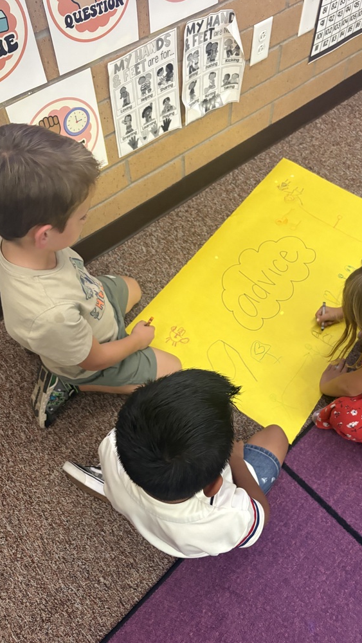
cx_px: 212
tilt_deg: -58.3
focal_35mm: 29
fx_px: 495
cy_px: 325
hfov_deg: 40.1
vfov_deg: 66.1
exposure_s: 1/59
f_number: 1.6
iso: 400
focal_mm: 5.96
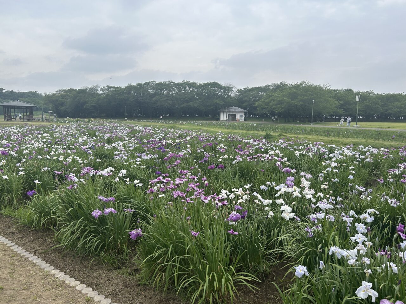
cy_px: 152
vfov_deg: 53.1
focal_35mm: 26
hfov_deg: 67.3
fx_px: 305
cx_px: 203
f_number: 1.5
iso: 50
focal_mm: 5.7
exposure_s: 1/3968
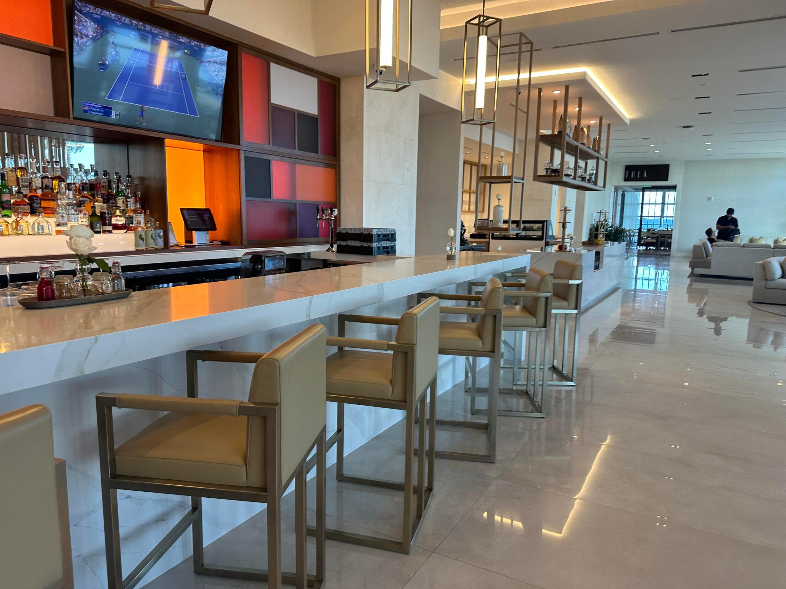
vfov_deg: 56.8
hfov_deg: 71.6
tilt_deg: -8.9
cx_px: 393
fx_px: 545
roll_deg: -1.5
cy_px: 294
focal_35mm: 24
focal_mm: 6.86
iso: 160
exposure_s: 1/120
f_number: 1.78
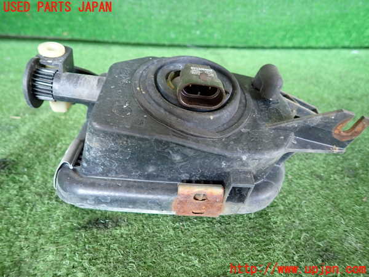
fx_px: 266
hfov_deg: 69.4
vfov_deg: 54.9
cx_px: 184
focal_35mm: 25
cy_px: 138
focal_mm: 4.5
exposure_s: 1/40
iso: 200
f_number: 2
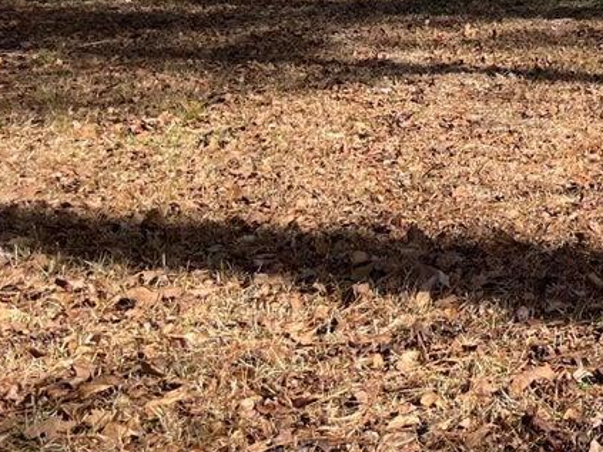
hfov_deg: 19.8
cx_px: 930
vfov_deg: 16.6
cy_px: -124
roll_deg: -0.2
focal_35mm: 84
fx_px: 1463
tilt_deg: -2.8
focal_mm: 5.1
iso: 50
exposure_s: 1/2268
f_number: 1.6
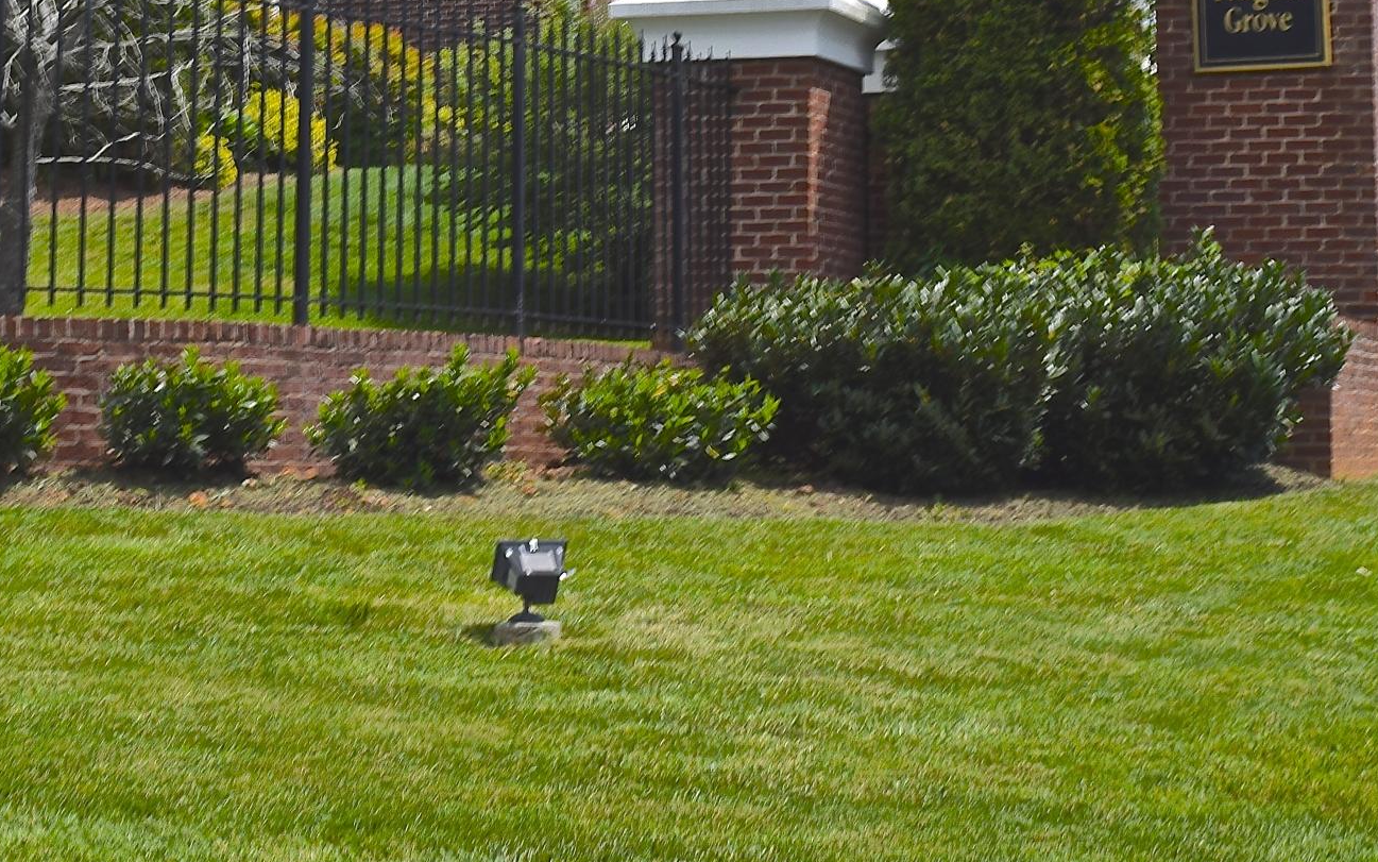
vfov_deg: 13.0
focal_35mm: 99
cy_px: -73
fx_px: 3718
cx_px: 603
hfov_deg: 21.0
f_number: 11
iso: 100
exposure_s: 1/200
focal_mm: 28
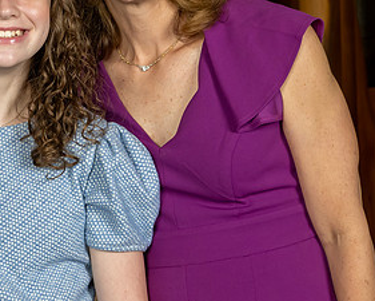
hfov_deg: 10.5
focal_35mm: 182
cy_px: 31
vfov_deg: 8.5
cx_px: -42
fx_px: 2021
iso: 640
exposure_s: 1/200
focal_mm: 52
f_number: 8
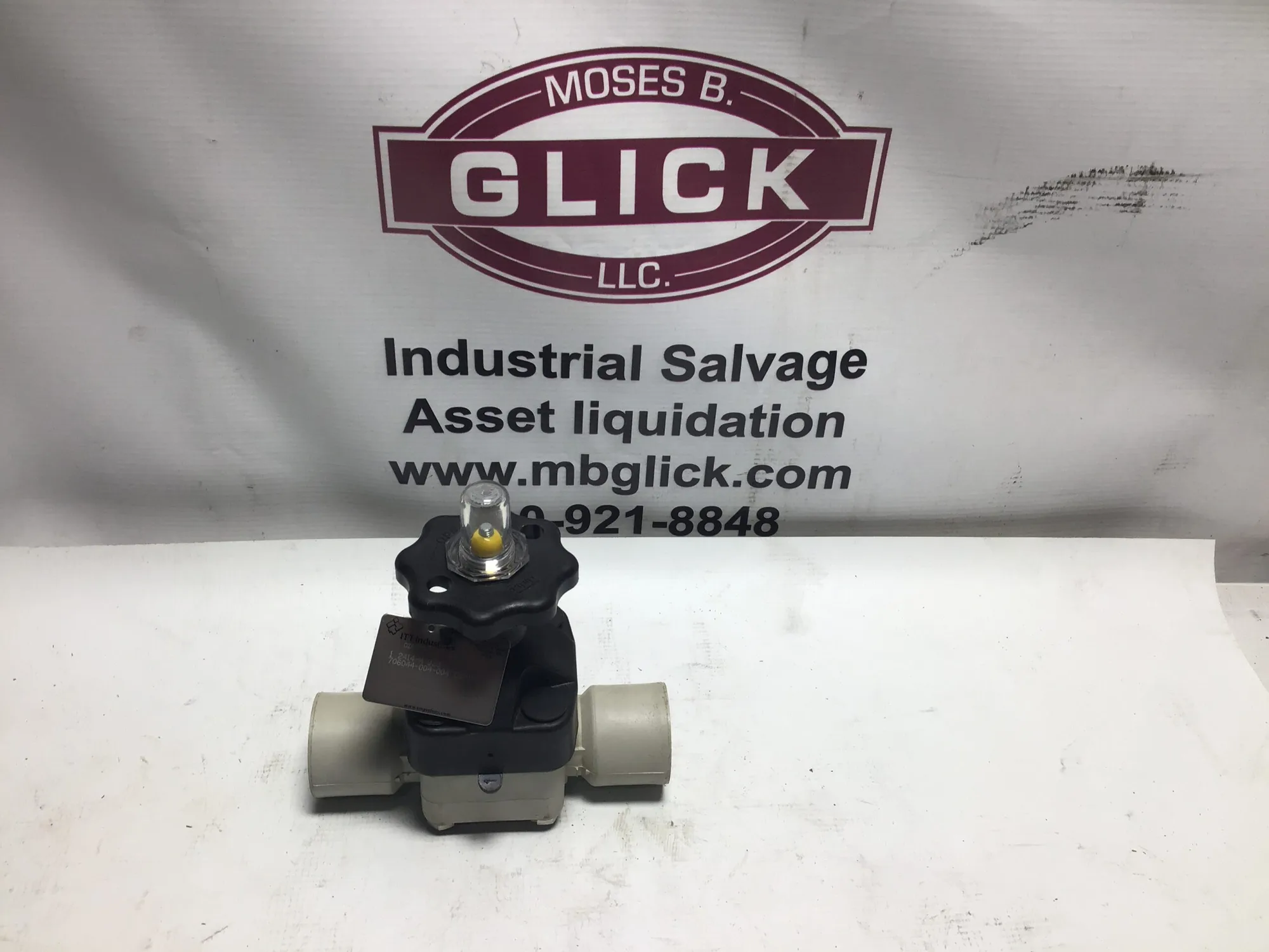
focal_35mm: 31
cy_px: 476
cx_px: 634
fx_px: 1136
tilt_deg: -35.5
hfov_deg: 58.4
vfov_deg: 45.4
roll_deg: -4.8
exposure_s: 1/122
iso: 25
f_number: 2.4
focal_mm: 3.3
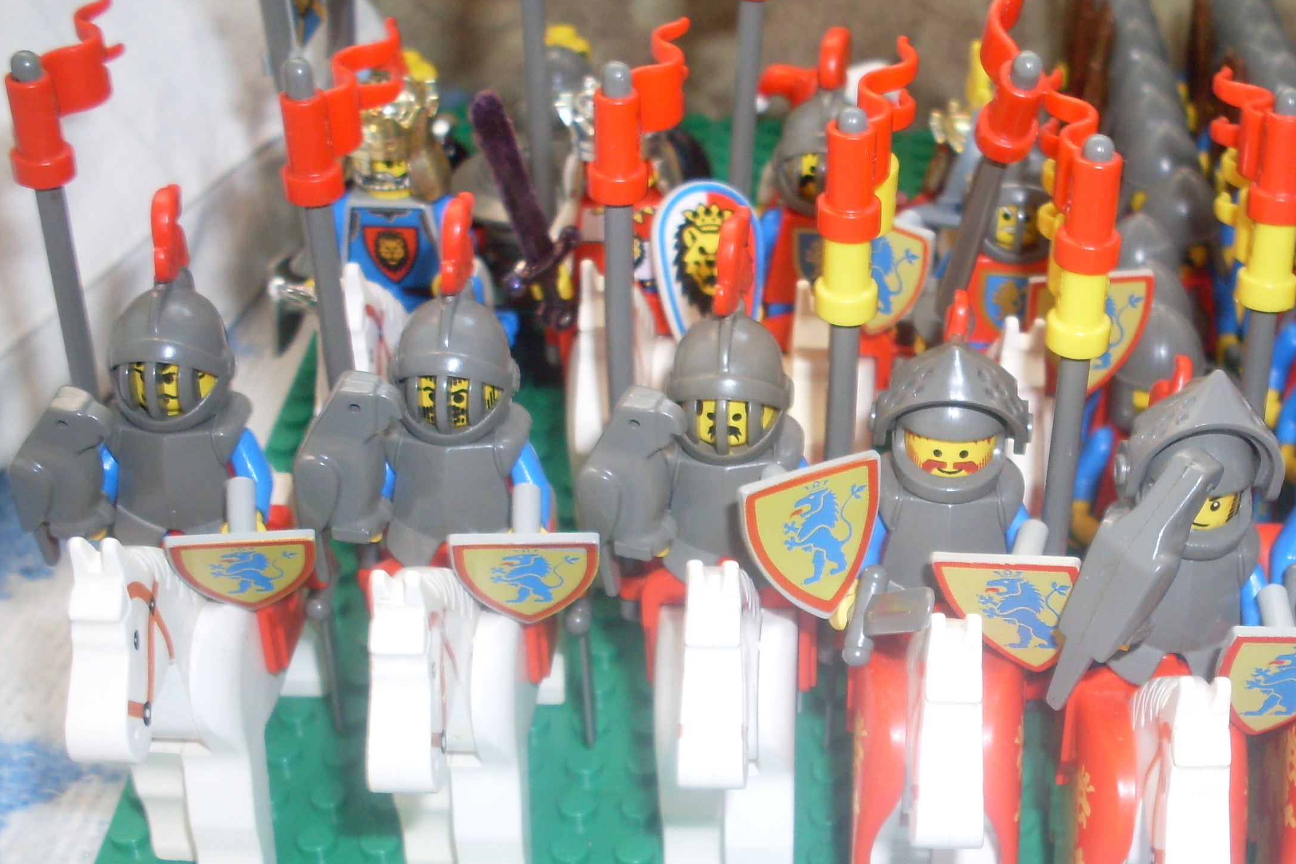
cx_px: 913
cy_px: 624
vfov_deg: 24.0
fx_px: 2016
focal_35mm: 56
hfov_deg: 35.1
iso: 100
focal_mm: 6.3
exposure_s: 1/45
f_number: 2.8
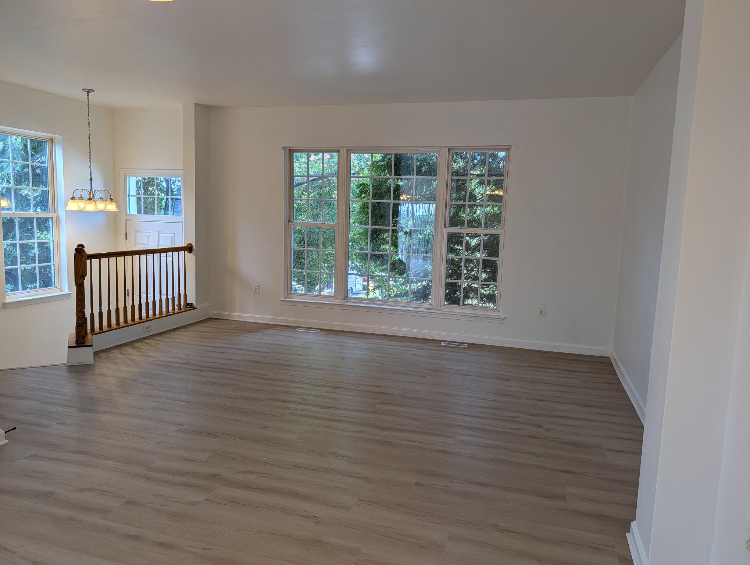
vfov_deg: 56.9
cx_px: 375
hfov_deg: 71.5
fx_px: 521
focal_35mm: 24
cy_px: 282
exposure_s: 1/481
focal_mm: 6.9
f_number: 1.68
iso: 23
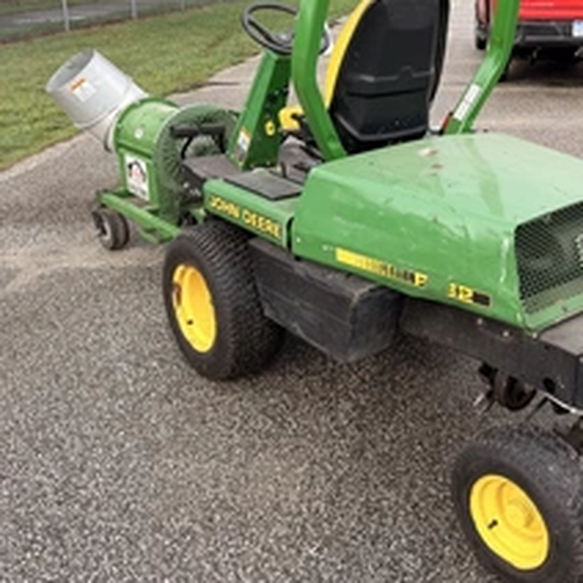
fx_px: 762
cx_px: 393
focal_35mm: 40
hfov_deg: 41.3
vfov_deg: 41.3
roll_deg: +0.5
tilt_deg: -16.5
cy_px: 192
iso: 80
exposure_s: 1/517
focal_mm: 6.76
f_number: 1.78
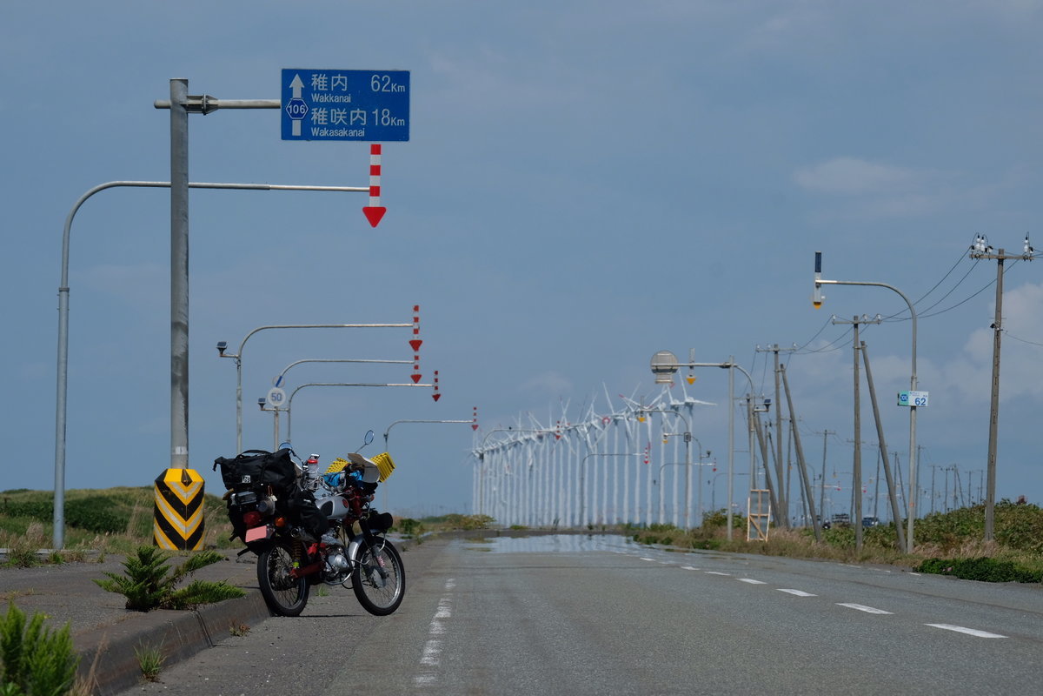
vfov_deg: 6.2
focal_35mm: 222
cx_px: 522
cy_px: 348
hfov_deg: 9.3
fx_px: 6431
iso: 200
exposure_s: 1/420
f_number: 11
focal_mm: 147.9
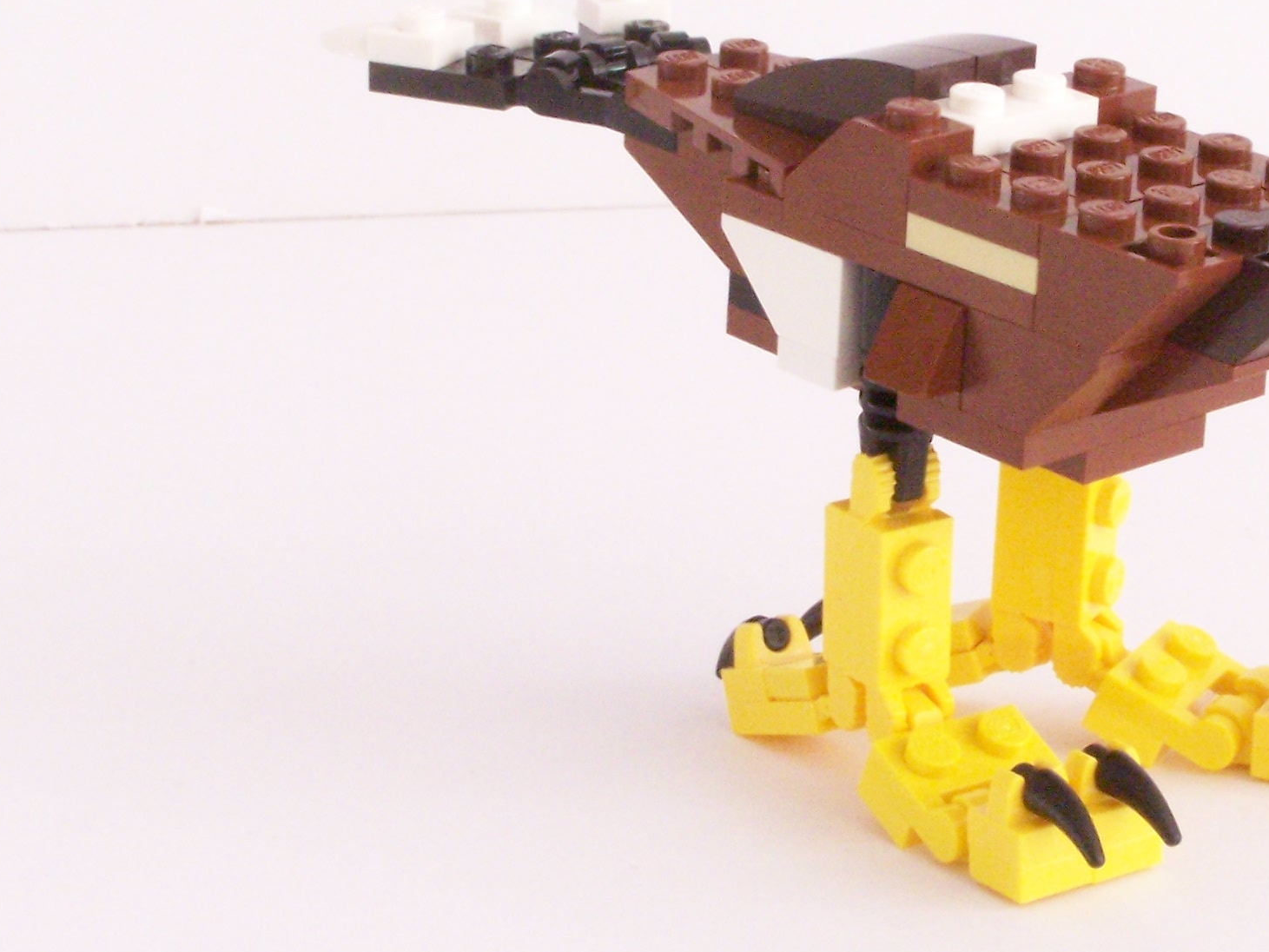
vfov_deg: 14.2
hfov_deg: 18.7
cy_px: 345
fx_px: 3813
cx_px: 995
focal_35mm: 104
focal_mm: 9.8
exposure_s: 1/8
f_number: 8
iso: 400
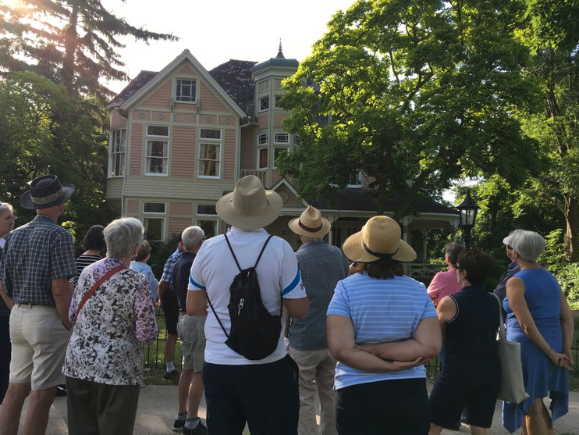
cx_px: 289
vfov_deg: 46.8
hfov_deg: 59.9
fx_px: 502
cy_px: 223
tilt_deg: +4.1
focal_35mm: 30
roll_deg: -1.4
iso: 25
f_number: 2.2
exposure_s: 1/413
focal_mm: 4.15
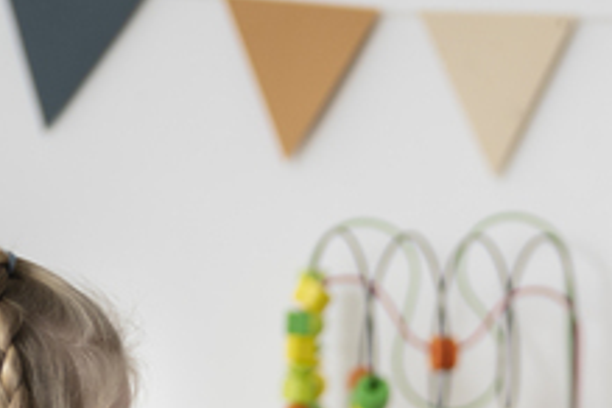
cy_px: 879
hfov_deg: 9.0
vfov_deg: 5.8
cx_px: 646
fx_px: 3876
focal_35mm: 228
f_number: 1.4
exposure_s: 1/250
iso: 160
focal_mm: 50
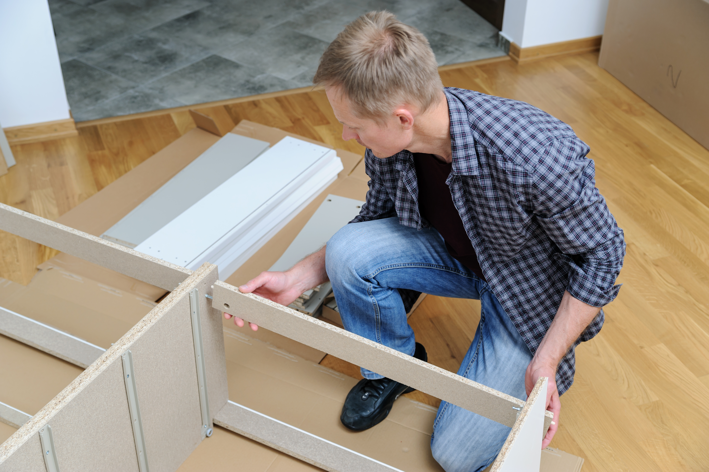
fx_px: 945
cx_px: 354
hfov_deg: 41.1
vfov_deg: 28.0
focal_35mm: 48
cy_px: 236
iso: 250
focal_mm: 48
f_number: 4.5
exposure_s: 1/125
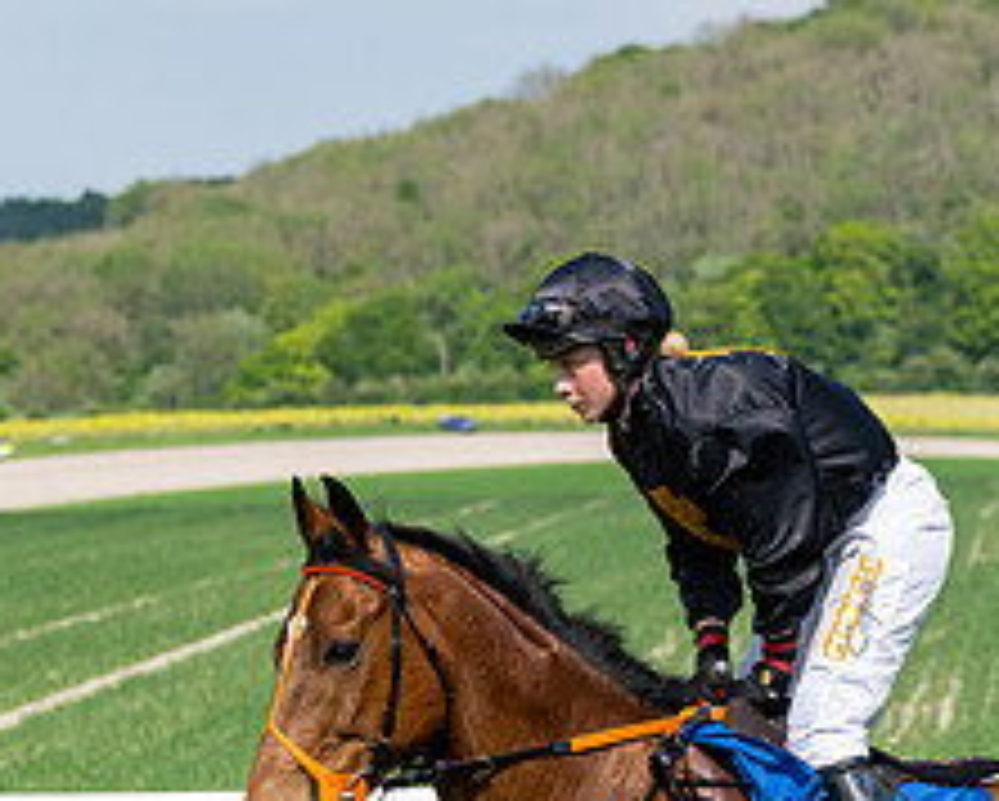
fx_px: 8789
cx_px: 641
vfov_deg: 5.2
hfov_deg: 6.5
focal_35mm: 297
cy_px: 976
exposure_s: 1/1600
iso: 200
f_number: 5.6
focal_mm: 104
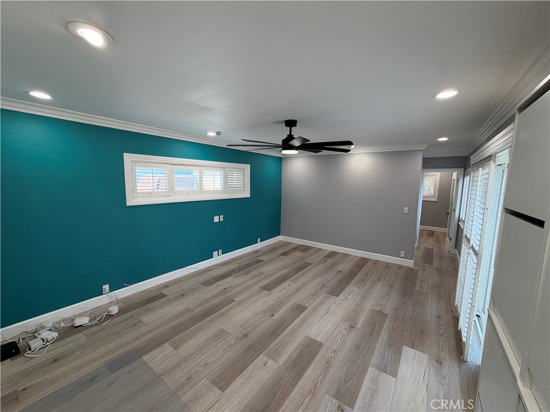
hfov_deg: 102.1
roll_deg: -0.9
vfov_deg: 85.7
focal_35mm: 14
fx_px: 222
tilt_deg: -5.8
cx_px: 275
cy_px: 206
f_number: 2.2
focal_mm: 2.22
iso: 125
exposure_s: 1/120
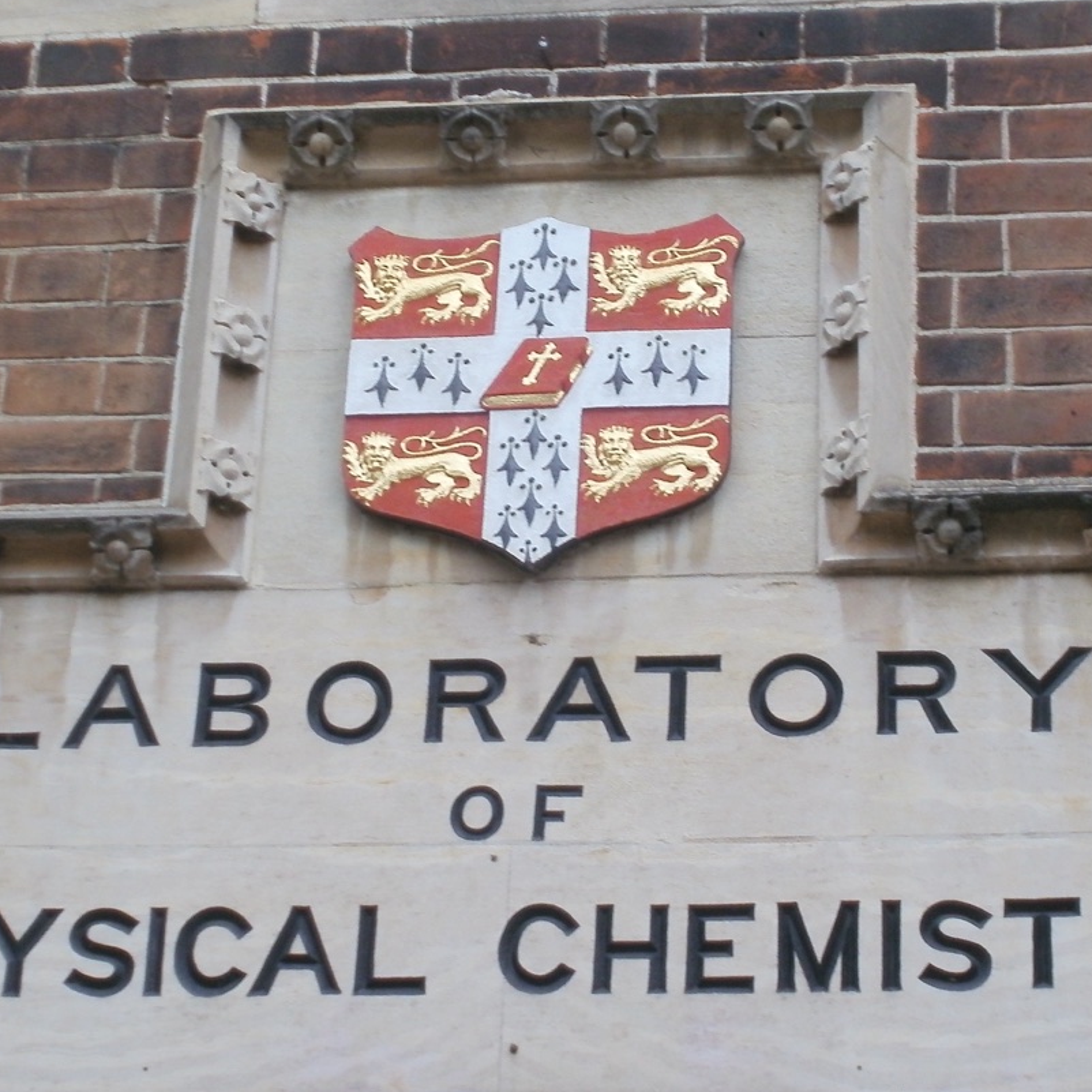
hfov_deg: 15.4
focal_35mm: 113
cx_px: 556
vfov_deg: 15.4
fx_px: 4033
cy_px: 517
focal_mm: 11.2
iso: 100
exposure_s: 1/80
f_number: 4.6
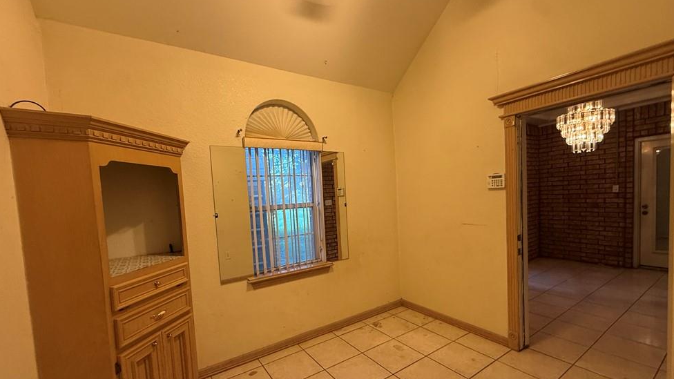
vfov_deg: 66.8
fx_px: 286
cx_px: 340
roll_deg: +2.7
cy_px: 213
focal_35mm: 16
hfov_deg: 99.4
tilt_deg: -3.2
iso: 320
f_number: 2.2
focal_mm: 2.22
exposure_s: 1/60
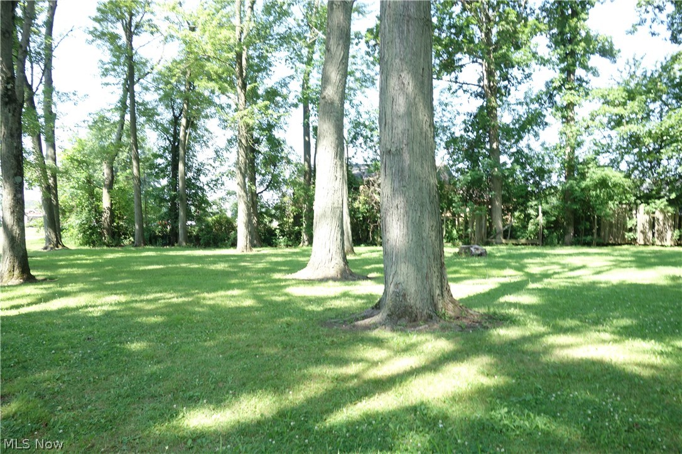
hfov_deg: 65.5
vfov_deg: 46.4
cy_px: 227
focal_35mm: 28
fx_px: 530
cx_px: 341
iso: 125
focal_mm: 10.4
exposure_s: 1/100
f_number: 4
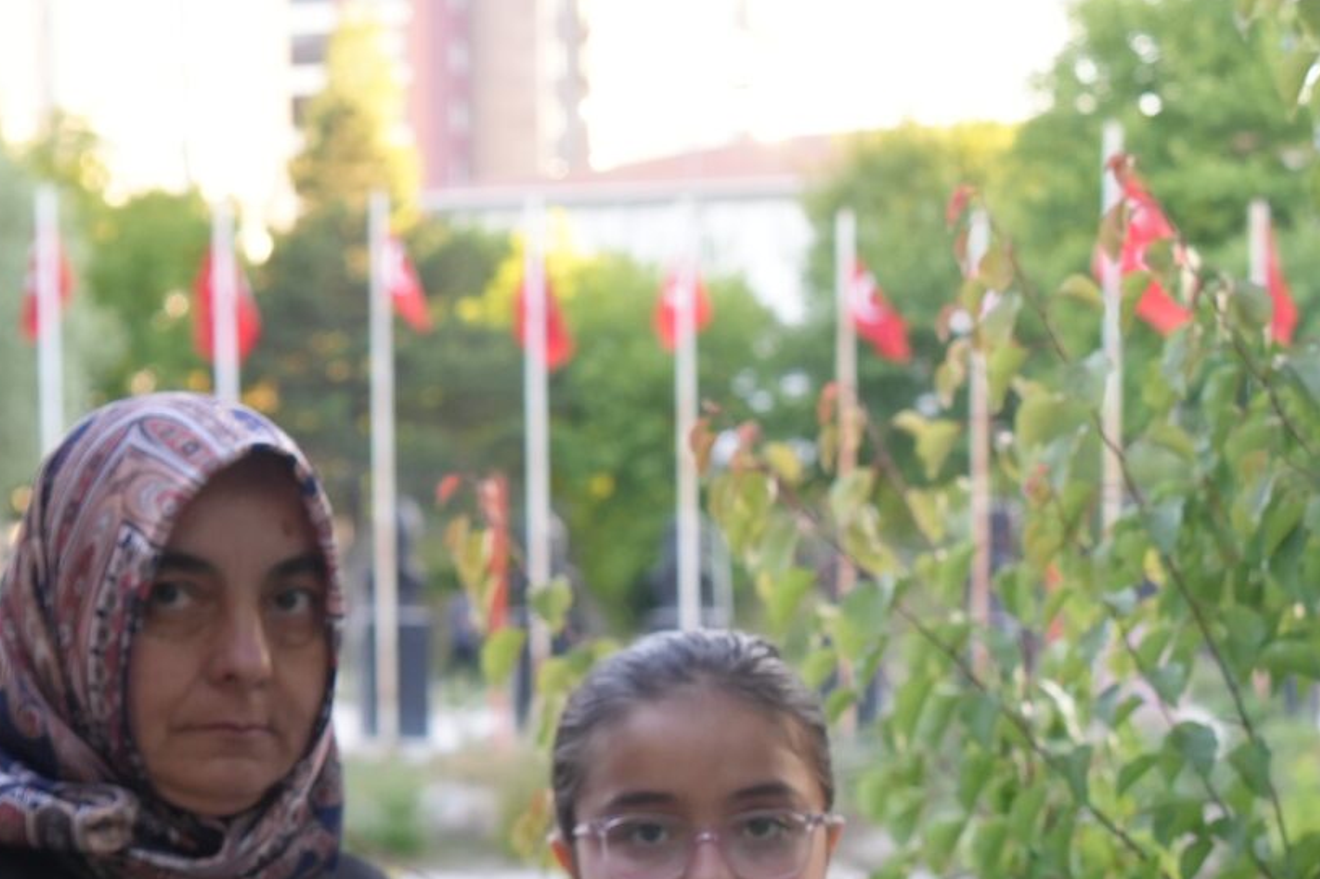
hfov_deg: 18.2
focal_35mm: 110
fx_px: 4032
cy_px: 979
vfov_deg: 12.2
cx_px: 1271
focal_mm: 35
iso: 800
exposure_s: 1/160
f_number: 4
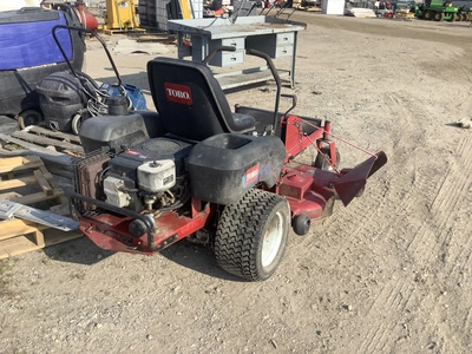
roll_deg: -2.5
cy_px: 177
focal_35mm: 31
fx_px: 423
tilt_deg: -23.6
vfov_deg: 45.4
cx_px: 236
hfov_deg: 58.4
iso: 25
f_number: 2.4
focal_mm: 3.3
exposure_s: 1/905
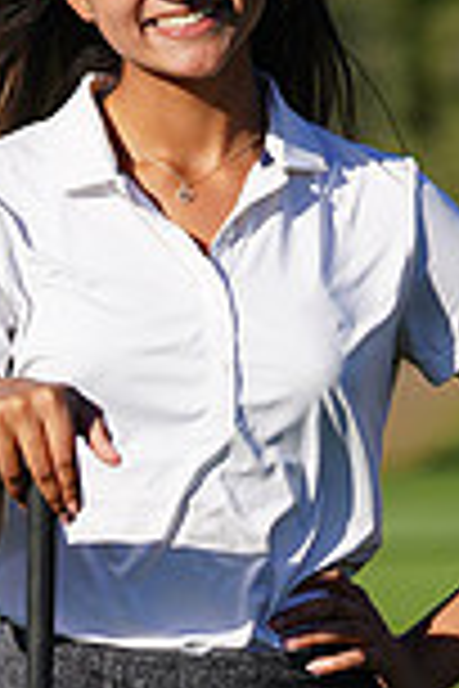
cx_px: 223
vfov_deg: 3.2
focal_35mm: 636
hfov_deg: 2.2
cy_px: 805
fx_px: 12163
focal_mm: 168
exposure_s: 1/640
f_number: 5.6
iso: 100
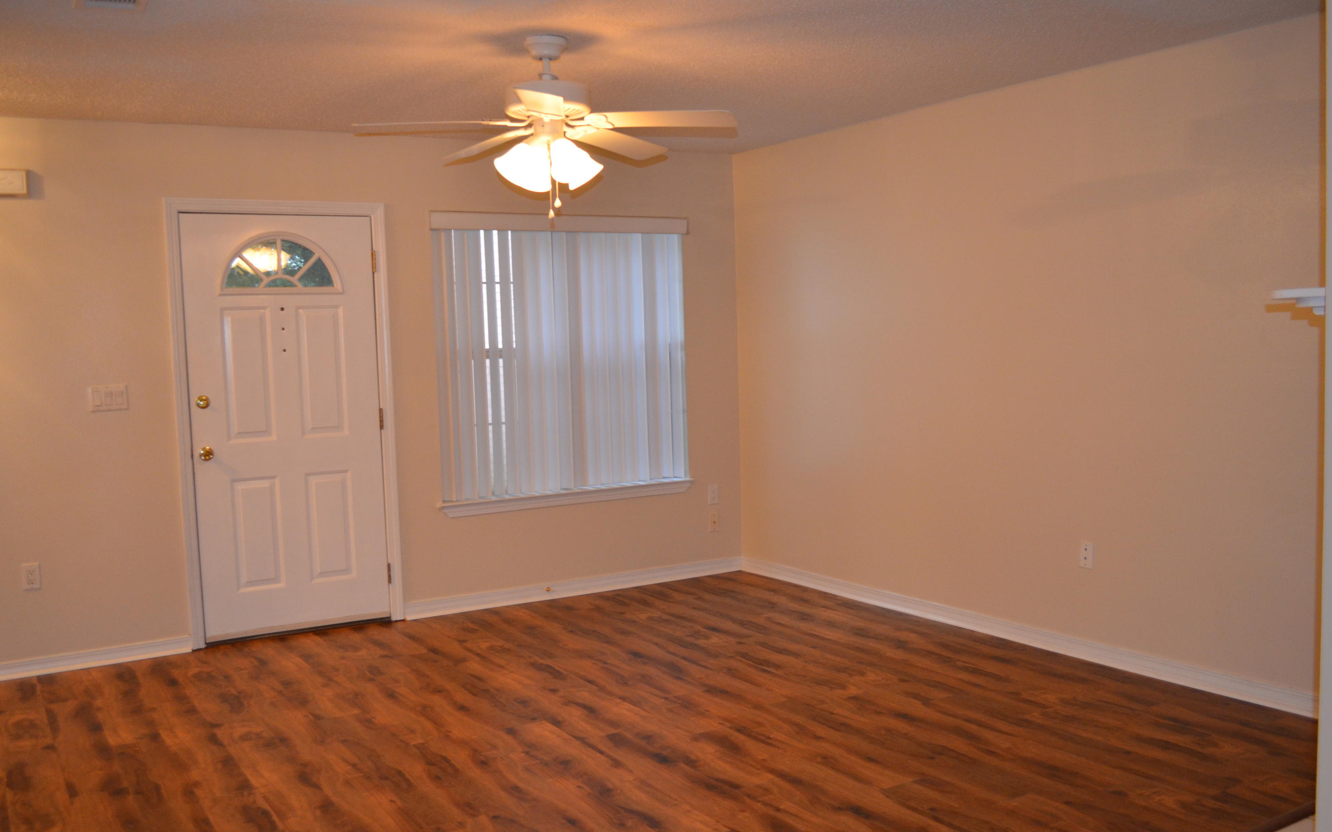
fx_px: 1234
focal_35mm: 34
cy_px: 444
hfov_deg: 56.7
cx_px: 669
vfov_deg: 37.3
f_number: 3.8
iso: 900
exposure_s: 1/60
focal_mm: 22
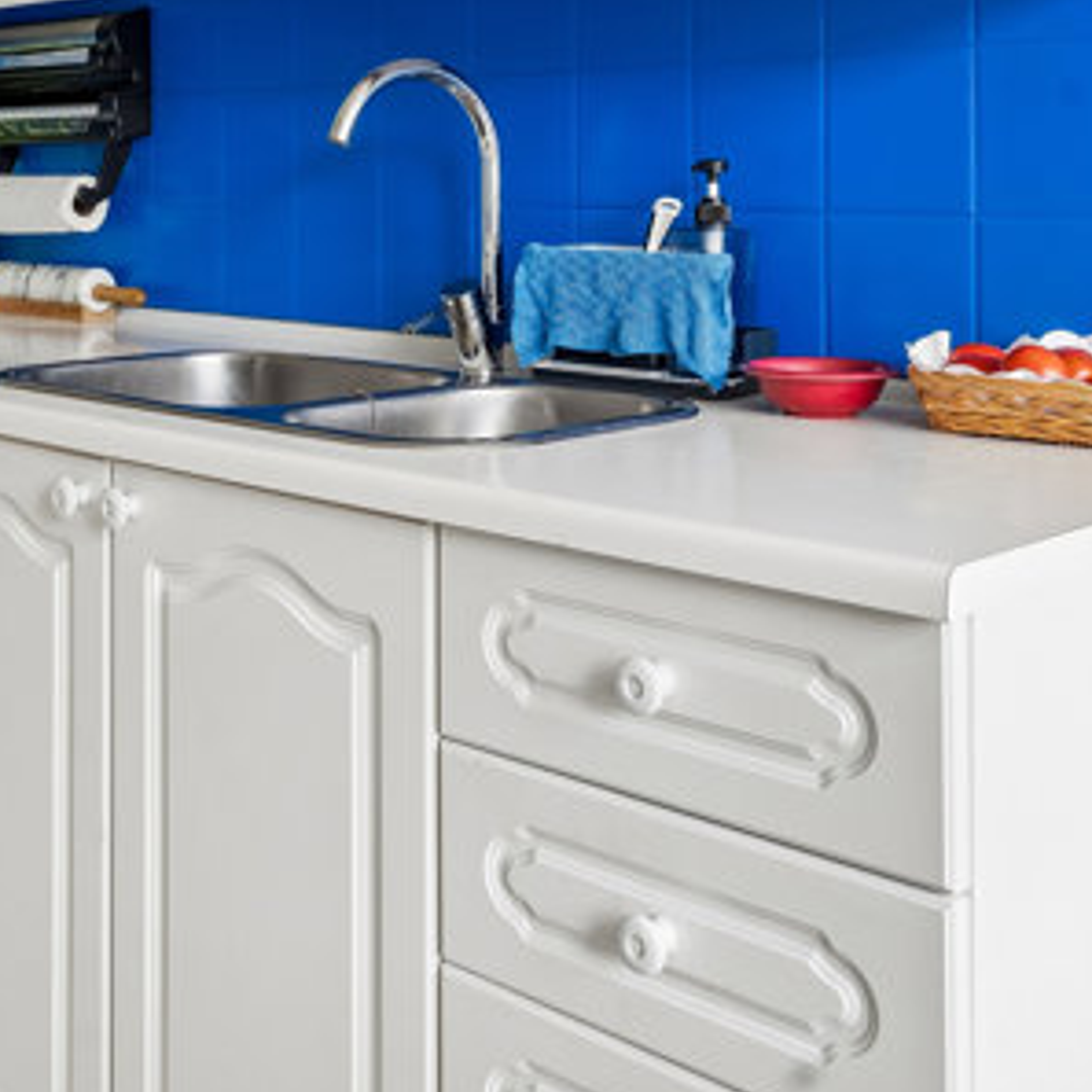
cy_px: 175
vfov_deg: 33.3
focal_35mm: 49
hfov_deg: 34.2
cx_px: 338
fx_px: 1754
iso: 200
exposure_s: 1/10
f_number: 8
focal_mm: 21.5
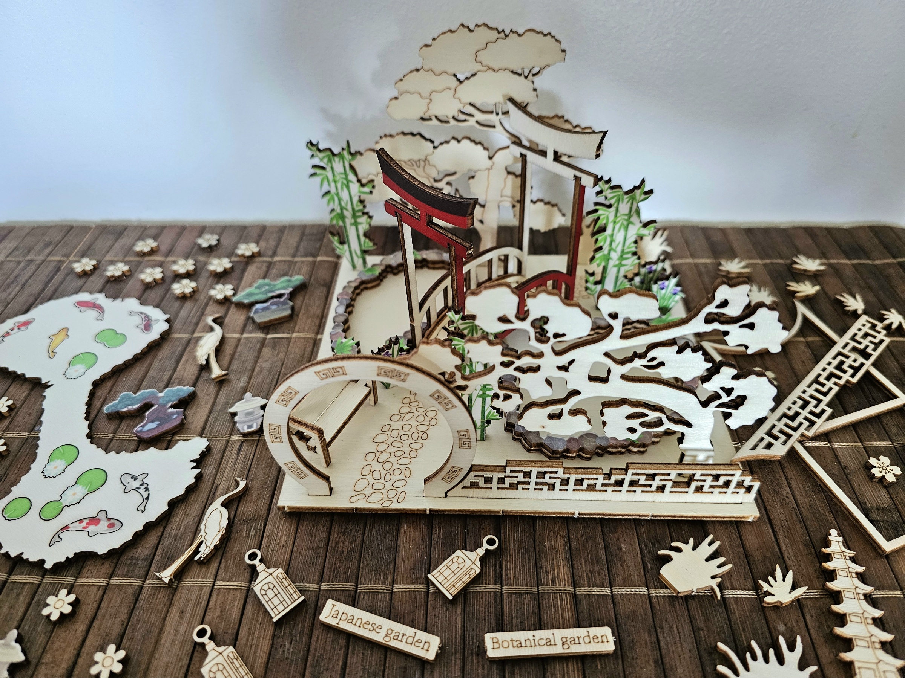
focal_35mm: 23
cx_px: 452
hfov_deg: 73.9
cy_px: 339
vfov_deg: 58.9
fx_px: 601
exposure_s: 1/34
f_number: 1.7
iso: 320
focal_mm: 6.3
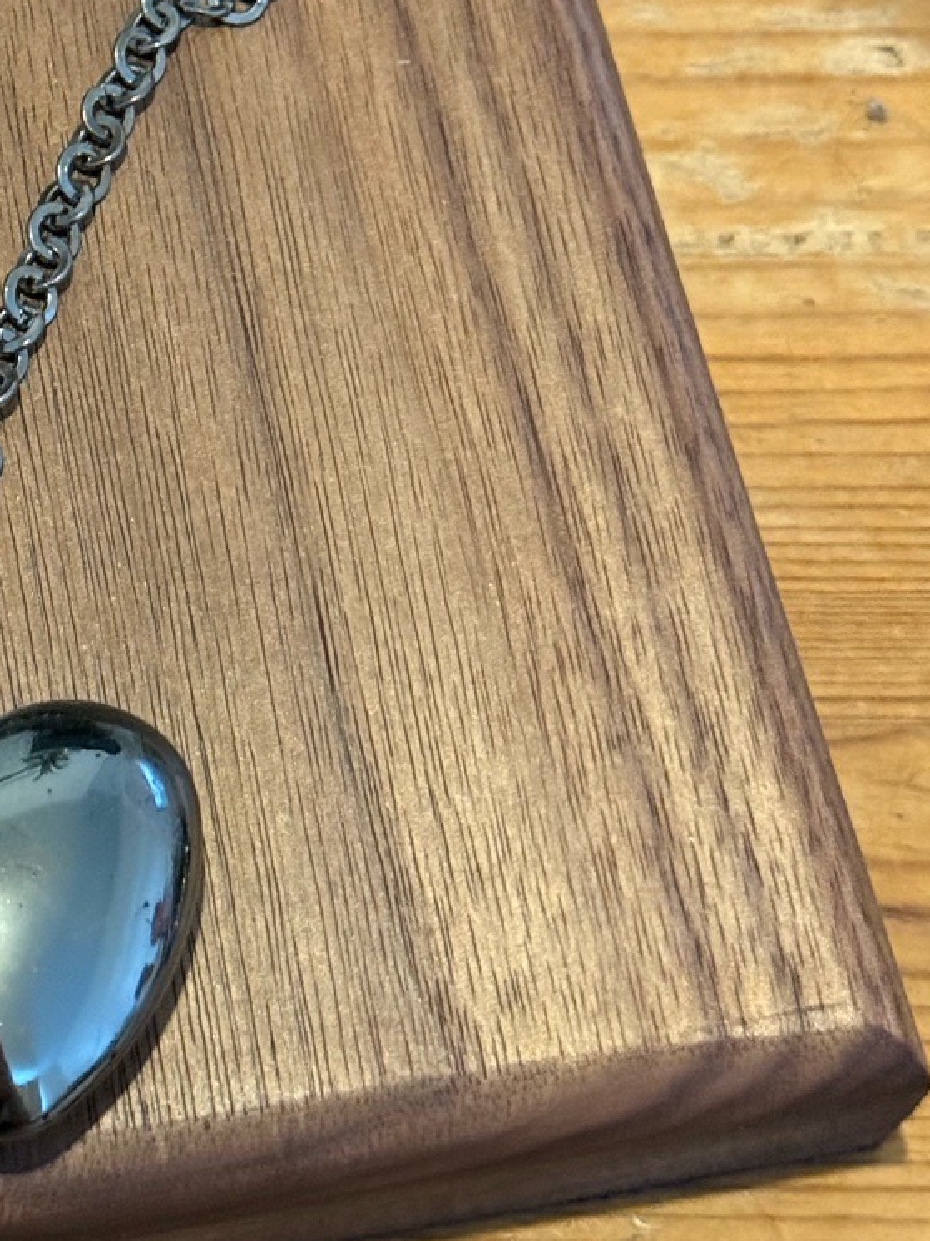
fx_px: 3692
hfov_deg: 14.1
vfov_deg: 18.8
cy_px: 138
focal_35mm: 103
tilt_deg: -61.9
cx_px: -62
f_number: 1.78
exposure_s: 1/34
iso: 500
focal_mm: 6.76
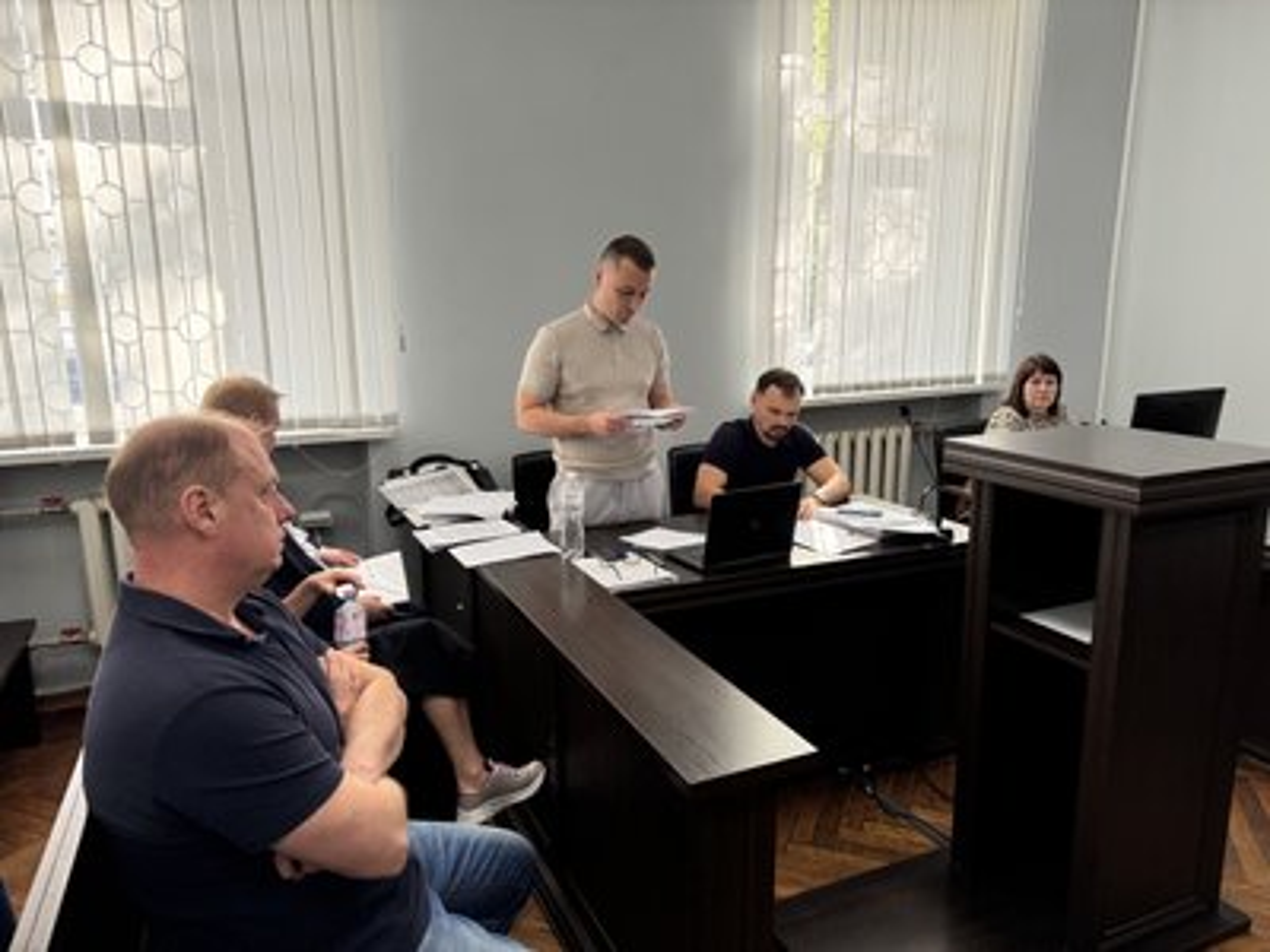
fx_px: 881
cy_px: 476
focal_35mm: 24
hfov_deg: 71.6
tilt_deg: -11.5
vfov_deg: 56.8
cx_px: 635
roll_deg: +0.8
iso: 125
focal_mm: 6.76
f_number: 1.78
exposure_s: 1/121
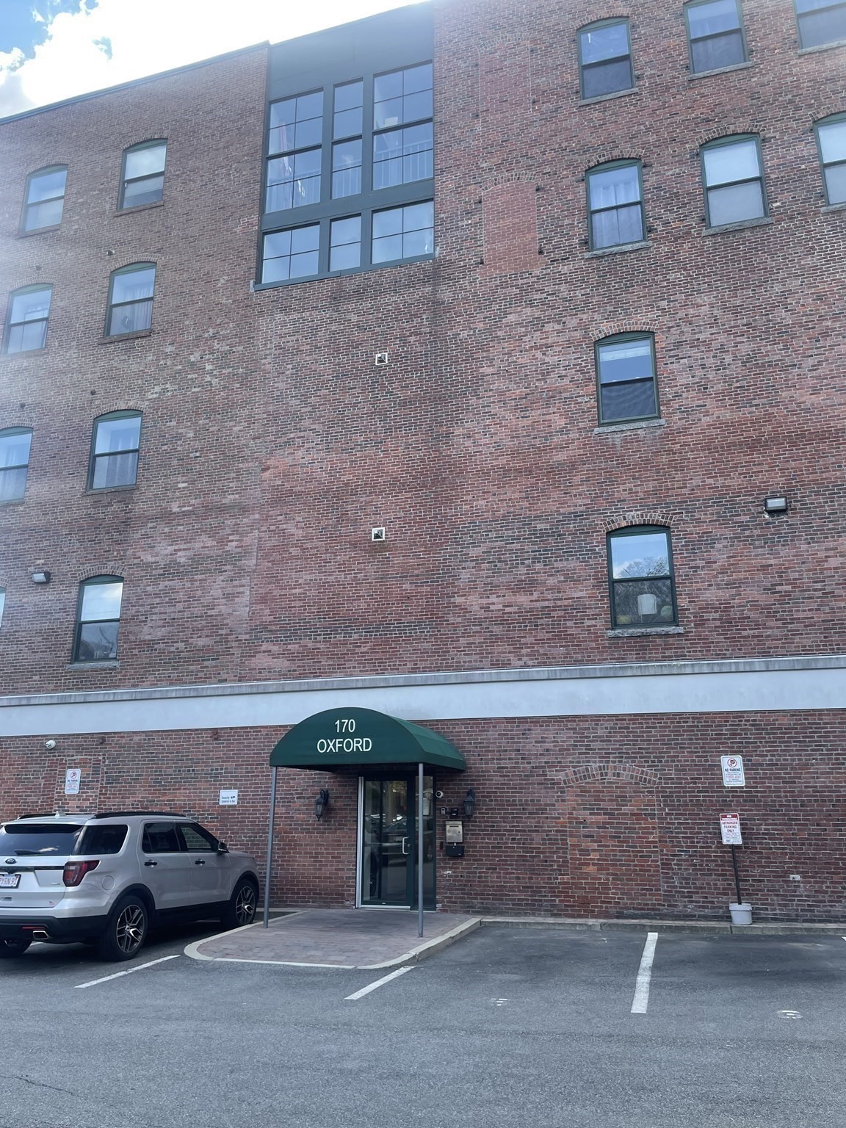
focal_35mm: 26
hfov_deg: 53.1
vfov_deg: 67.3
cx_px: 423
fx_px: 847
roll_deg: +0.4
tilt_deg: +18.3
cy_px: 564
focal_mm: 4.2
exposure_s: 1/336
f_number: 1.6
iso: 32
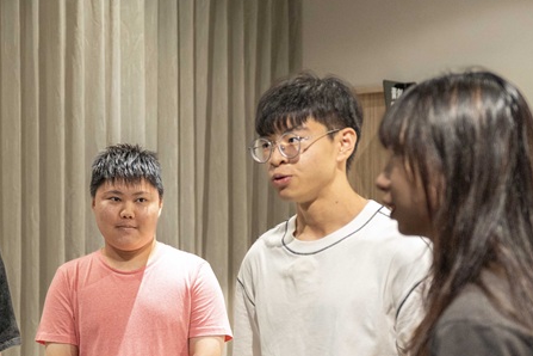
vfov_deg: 17.5
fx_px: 1152
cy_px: 237
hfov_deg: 25.8
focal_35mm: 78
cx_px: 153
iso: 2000
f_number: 2.8
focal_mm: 34.8
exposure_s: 1/200
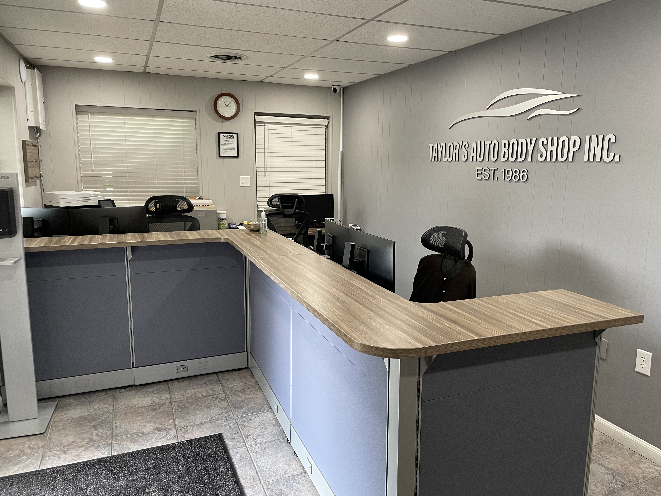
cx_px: 330
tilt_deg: -8.9
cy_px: 248
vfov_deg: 53.1
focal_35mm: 26
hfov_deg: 67.3
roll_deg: -0.4
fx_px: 496
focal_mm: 4.2
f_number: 1.6
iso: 125
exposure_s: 1/60
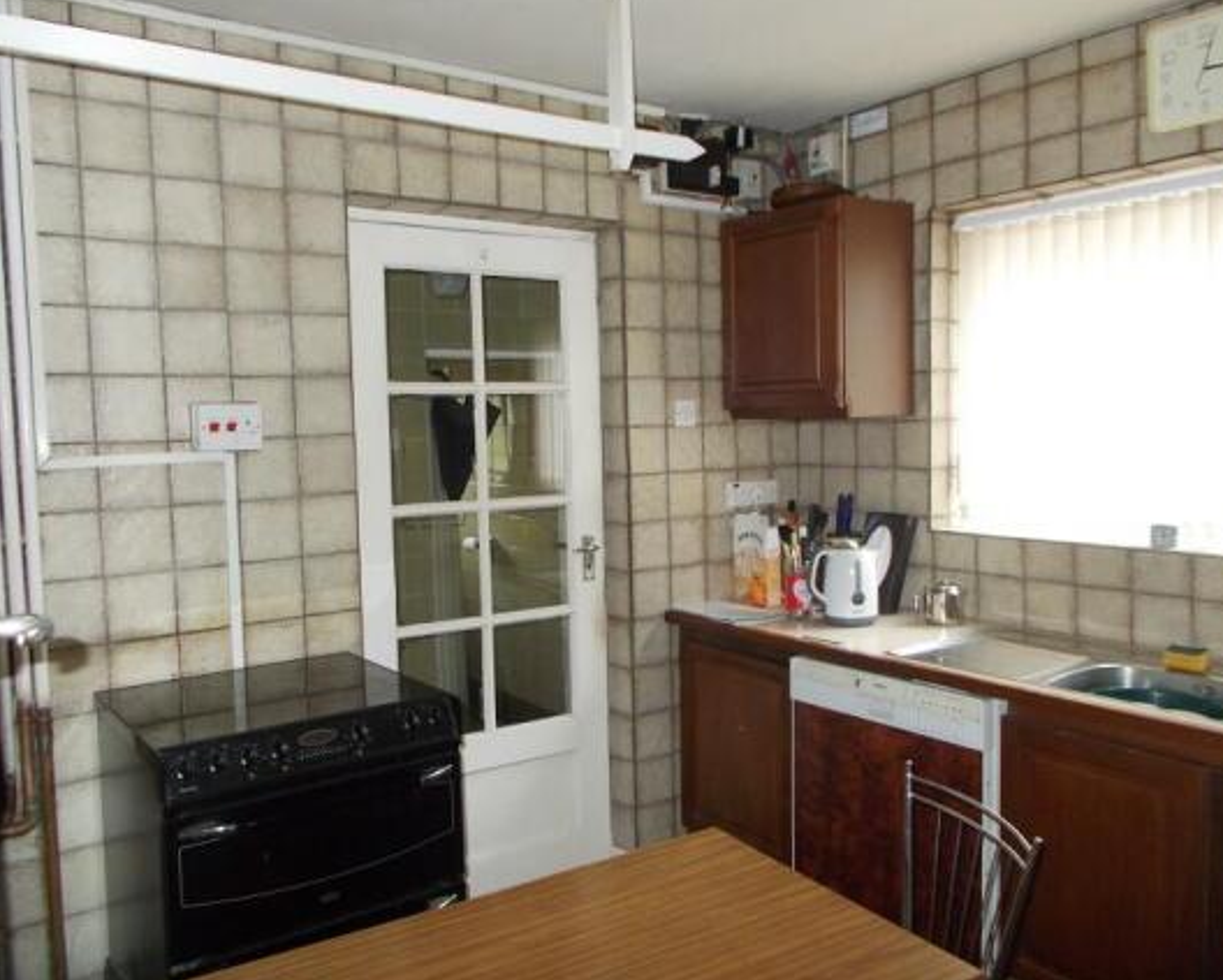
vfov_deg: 51.6
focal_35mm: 28
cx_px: 599
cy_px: 490
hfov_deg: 62.2
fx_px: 1014
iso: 200
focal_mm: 4.6
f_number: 3.2
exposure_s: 1/25
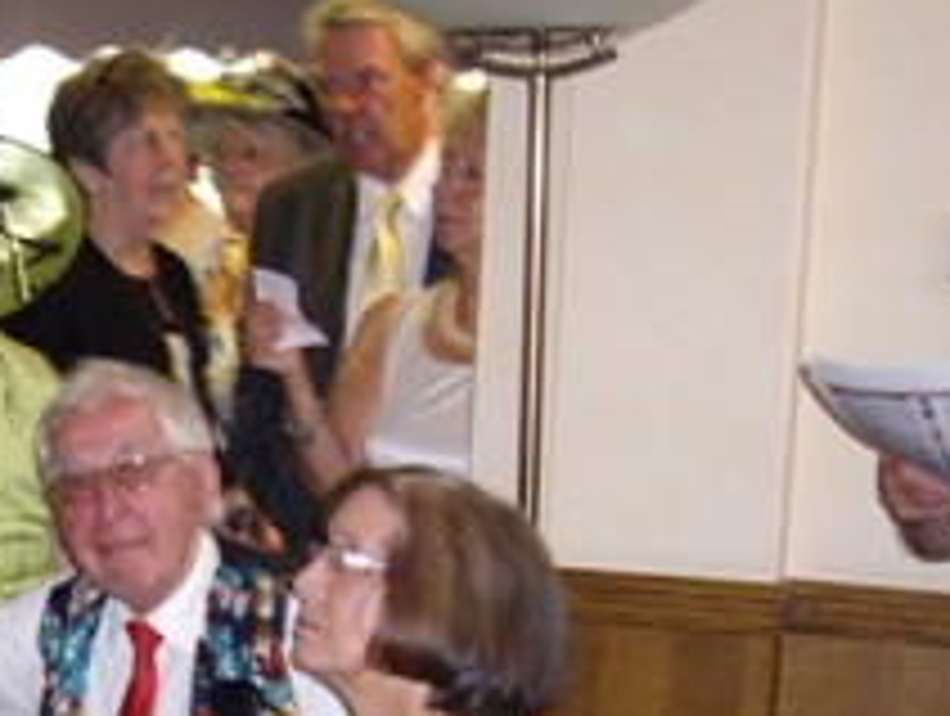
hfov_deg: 16.7
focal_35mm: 115
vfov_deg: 12.6
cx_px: -32
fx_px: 3161
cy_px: 851
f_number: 2.8
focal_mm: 7.9
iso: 400
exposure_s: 1/40
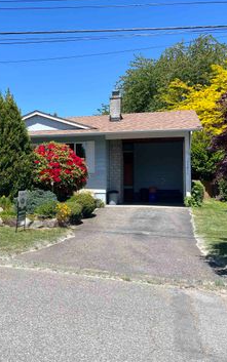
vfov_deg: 50.4
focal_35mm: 39
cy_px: 177
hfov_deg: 31.9
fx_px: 386
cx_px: 44
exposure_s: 1/2825
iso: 50
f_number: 1.6
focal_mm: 5.1
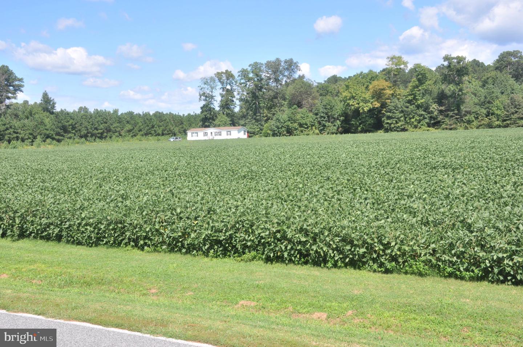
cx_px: 262
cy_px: 174
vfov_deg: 34.1
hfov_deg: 49.6
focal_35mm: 39
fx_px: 566
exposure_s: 1/160
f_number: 13
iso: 200
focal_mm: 26
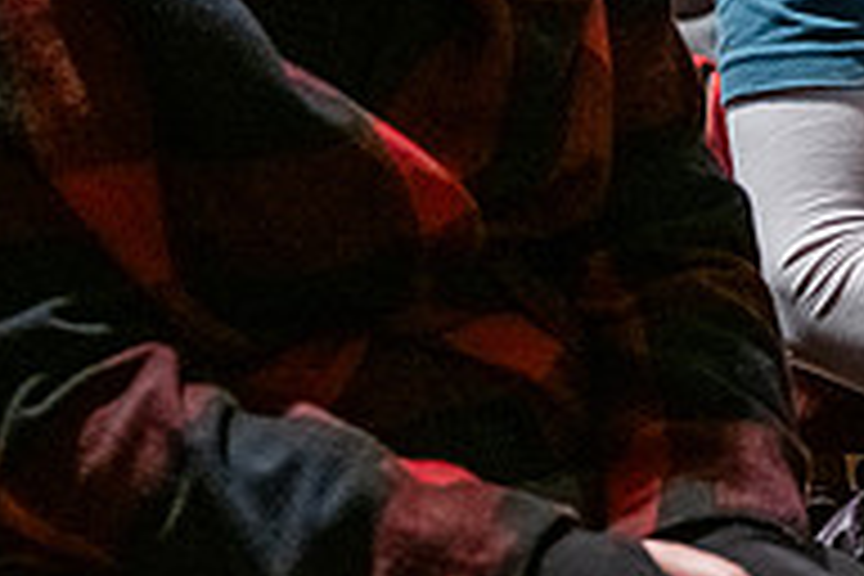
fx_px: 3480
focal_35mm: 145
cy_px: -277
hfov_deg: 13.6
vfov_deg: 9.2
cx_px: 1174
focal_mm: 48
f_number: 3.2
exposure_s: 1/160
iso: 3200
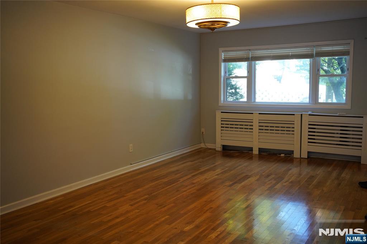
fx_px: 357
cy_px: 122
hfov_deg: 54.4
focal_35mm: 35
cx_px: 184
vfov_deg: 37.8
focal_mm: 35
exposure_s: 1/160
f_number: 4
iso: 1600
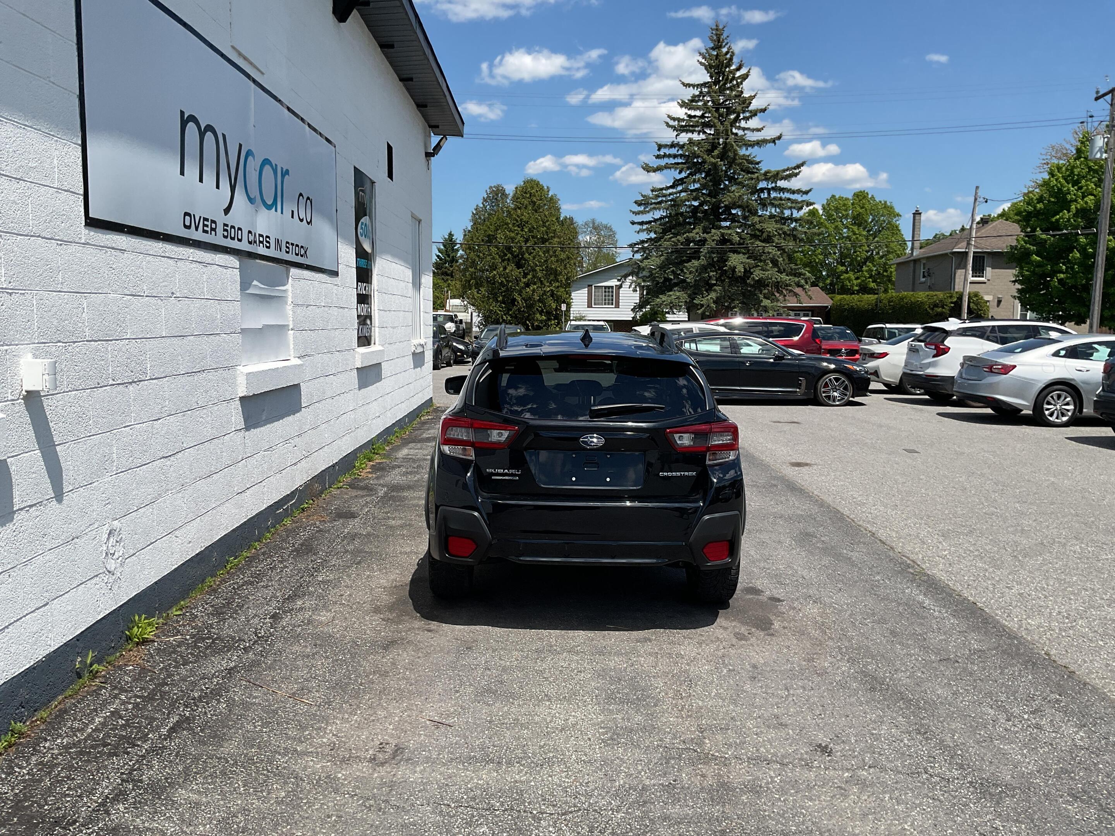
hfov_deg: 61.7
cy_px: 418
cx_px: 558
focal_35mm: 29
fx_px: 934
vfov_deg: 48.2
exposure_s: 1/2427
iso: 16
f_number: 1.8
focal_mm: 3
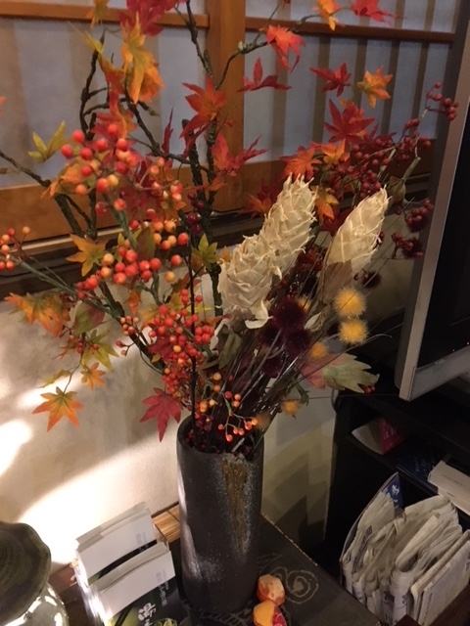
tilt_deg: -25.8
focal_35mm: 29
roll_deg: -0.6
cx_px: 235
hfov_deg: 48.2
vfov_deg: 61.7
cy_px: 313
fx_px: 525
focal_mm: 4.15
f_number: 2.2
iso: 320
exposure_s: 1/15
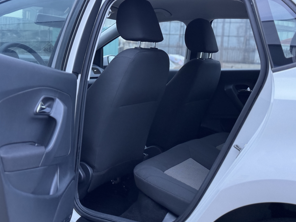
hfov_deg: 38.2
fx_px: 428
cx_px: 152
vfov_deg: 29.1
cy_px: 111
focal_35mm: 50
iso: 500
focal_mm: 6.86
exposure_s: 1/31
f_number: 1.78
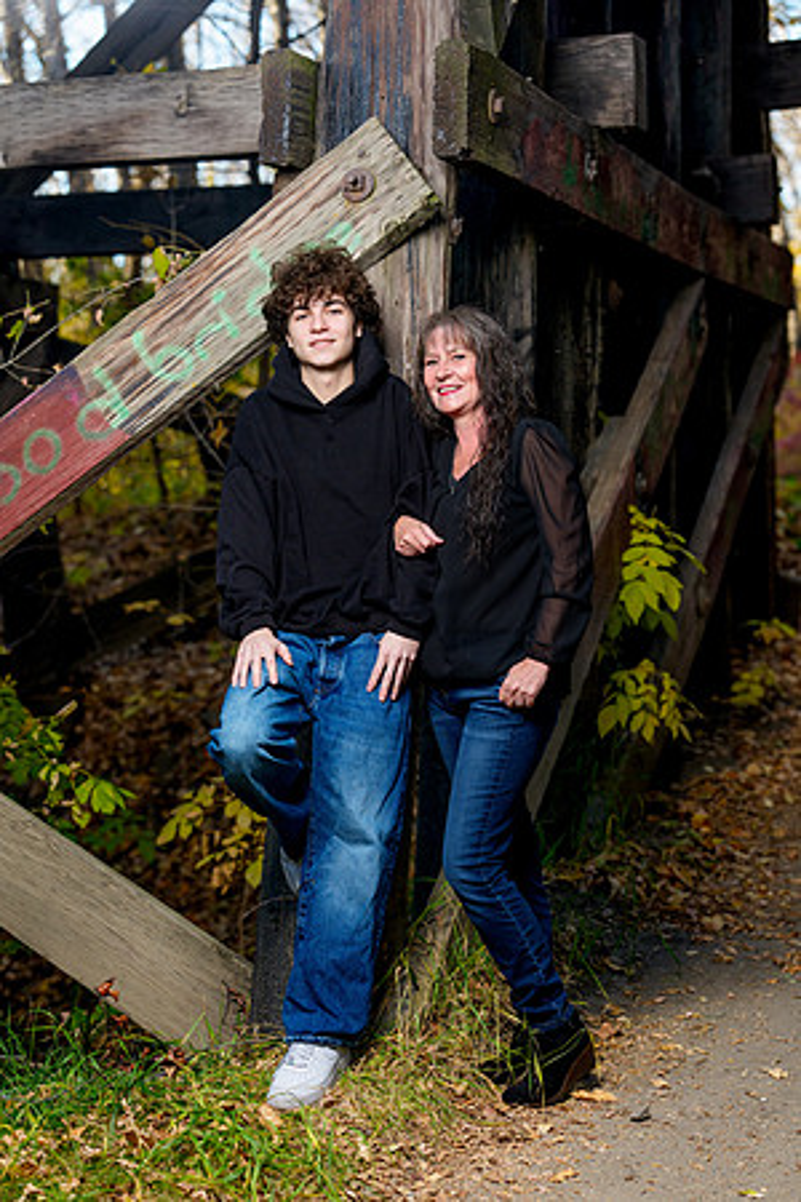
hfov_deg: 19.5
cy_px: 601
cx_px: 400
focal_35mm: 70
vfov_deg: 28.8
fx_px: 2336
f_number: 2.8
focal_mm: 70
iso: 250
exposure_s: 1/200
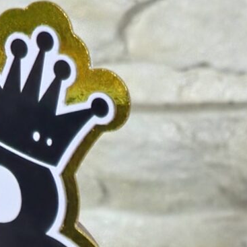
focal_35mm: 425
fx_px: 3431
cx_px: 184
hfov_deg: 4.1
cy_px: 635
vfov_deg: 4.0
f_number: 2.4
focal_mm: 7.9
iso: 320
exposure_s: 1/100
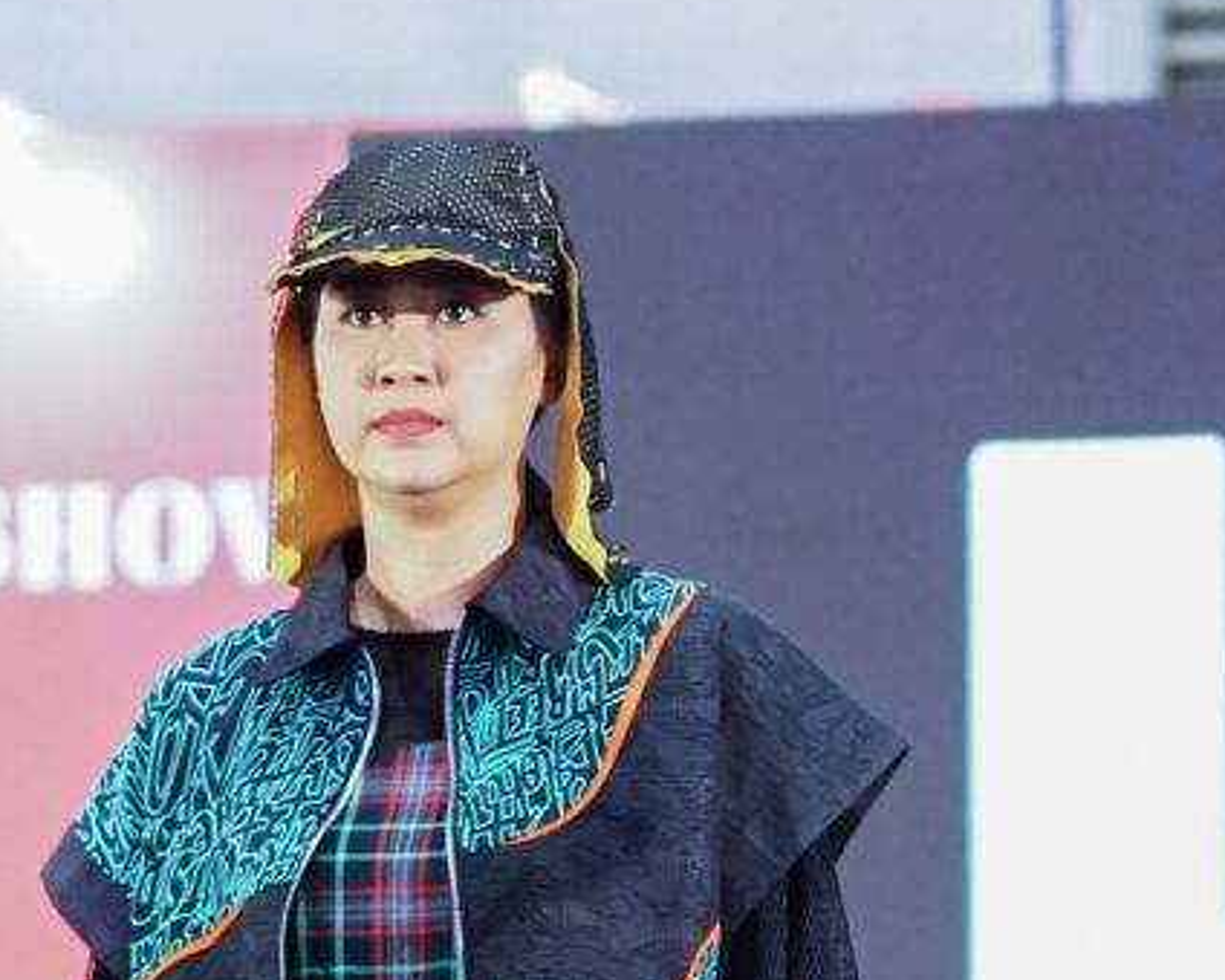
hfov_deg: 6.2
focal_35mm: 312
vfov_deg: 4.9
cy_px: 1036
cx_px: 269
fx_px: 11309
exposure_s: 1/200
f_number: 2
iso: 2000
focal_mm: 55
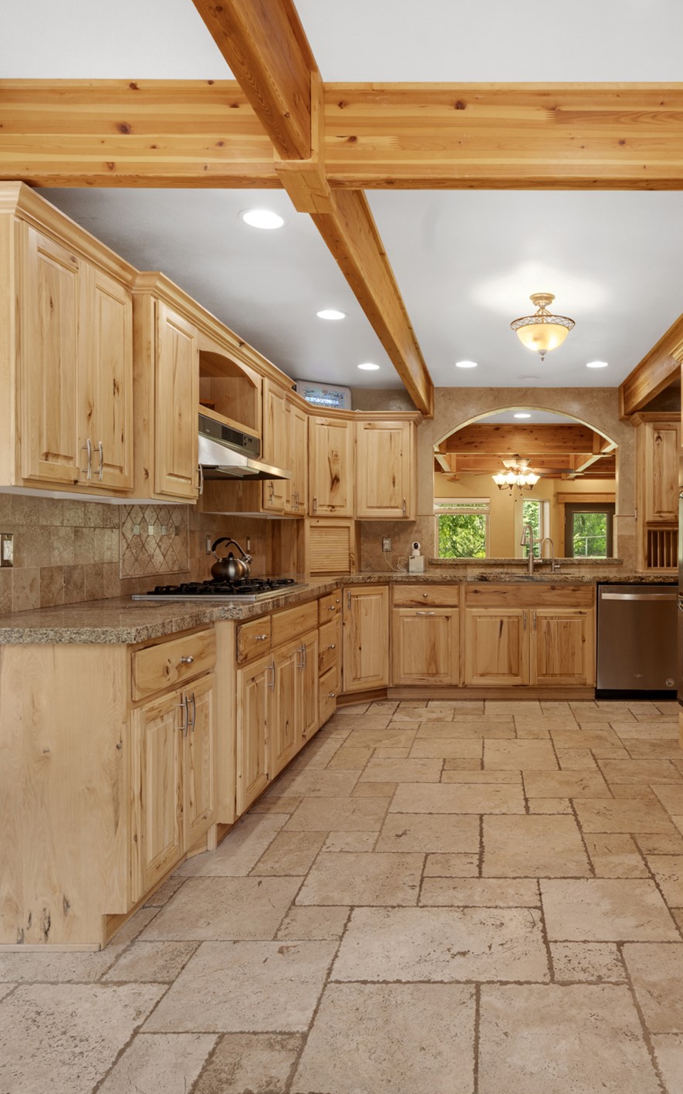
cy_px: 546
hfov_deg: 47.8
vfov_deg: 72.6
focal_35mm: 25
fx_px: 745
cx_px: 493
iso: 250
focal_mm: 16
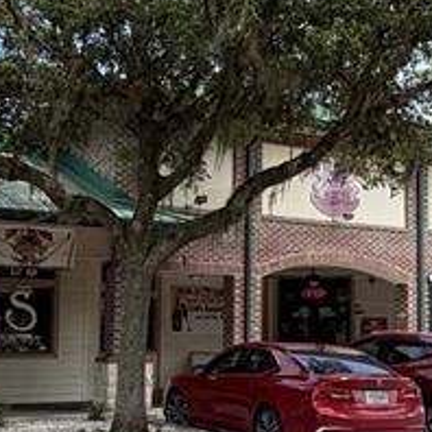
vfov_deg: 26.9
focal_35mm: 64
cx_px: 212
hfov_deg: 26.9
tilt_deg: +5.2
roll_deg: -0.5
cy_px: 244
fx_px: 904
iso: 40
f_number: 2.2
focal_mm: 2.22
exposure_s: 1/574
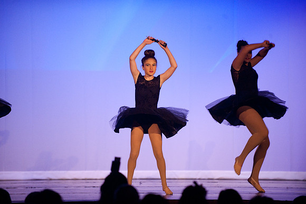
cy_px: 102
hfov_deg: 10.3
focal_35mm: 200
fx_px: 1699
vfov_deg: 6.9
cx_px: 153
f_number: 2.8
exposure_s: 1/200
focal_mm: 200
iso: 3200
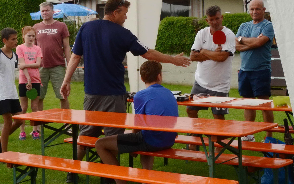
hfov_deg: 22.5
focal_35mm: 91
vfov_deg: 14.3
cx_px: 64
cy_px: 61
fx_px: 729
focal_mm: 28
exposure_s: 1/640
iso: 800
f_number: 13
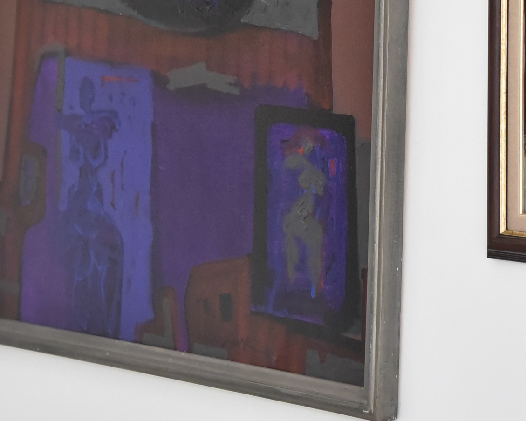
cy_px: -35
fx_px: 2725
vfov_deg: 8.8
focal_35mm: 175
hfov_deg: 11.0
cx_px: 316
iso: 3200
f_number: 4
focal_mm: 65
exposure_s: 1/800
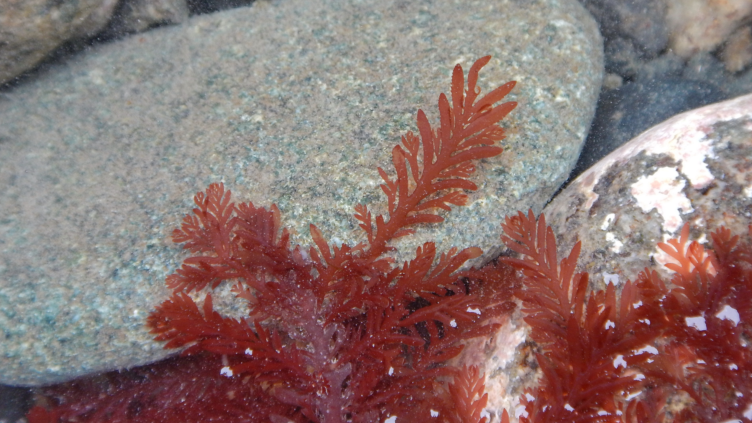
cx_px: 356
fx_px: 2453
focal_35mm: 123
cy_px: 160
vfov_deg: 9.9
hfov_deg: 17.4
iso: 140
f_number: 4.7
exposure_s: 1/30
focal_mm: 16.6
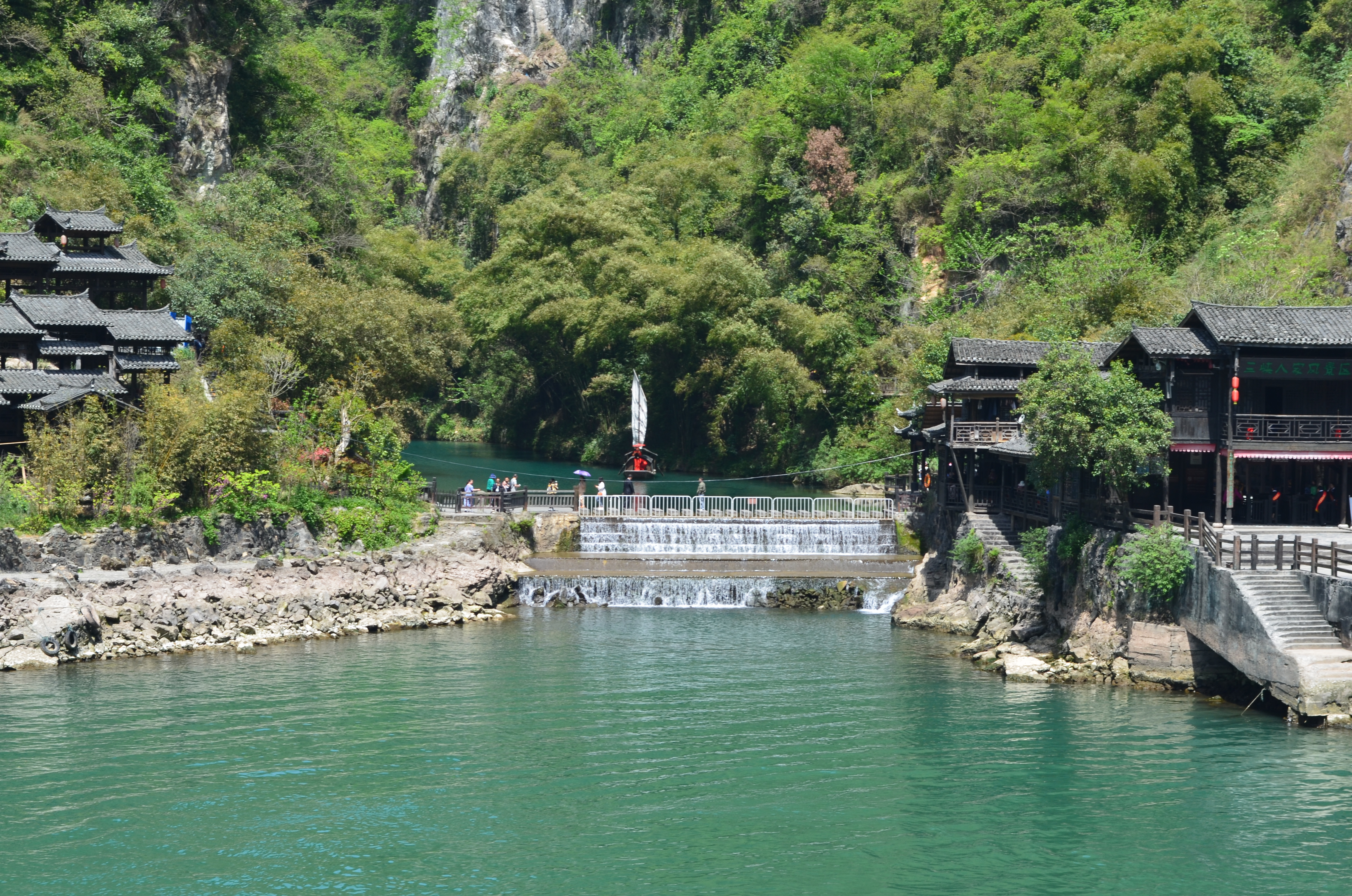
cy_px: 448
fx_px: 3092
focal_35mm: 82
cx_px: 676
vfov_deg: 16.5
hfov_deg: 24.7
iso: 200
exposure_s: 1/125
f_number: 11
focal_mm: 55
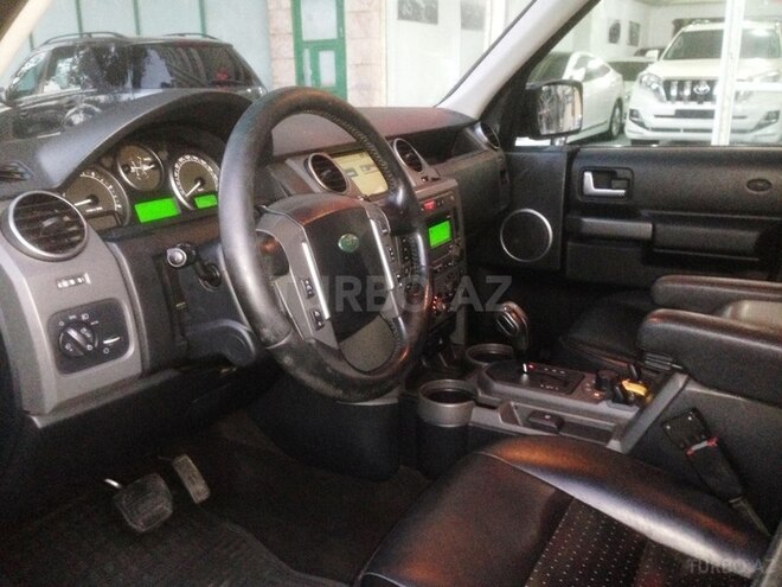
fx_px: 745
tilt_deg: -16.2
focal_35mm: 33
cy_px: 294
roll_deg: -0.4
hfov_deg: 55.4
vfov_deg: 42.9
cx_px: 391
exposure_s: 1/16
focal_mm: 4.12
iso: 320
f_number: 2.4
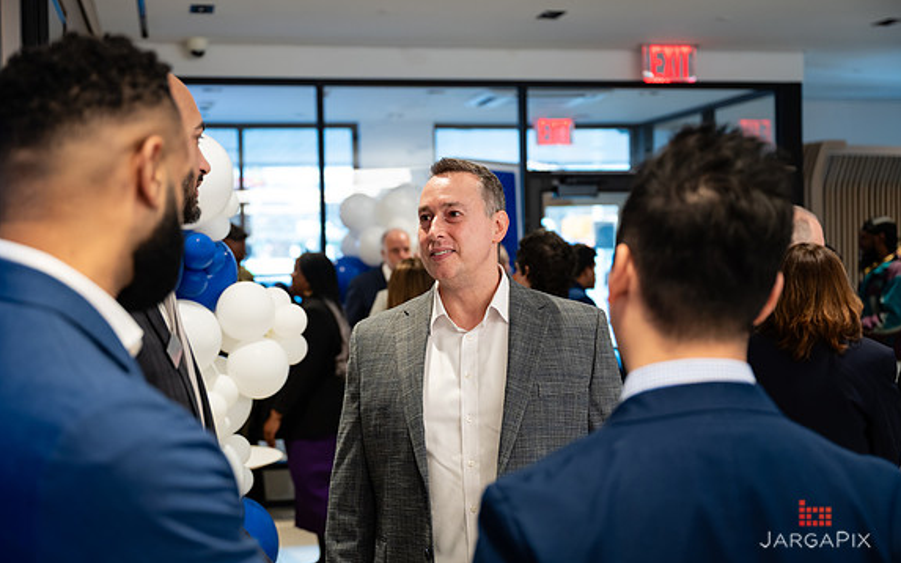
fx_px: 1277
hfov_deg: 38.9
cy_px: 278
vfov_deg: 24.9
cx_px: 454
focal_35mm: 52
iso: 800
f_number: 3.2
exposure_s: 1/200
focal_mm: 50
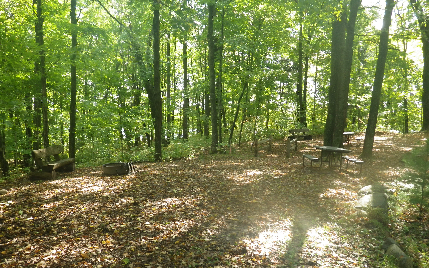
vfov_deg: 41.7
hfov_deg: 62.9
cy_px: 152
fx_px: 351
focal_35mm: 30
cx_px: 215
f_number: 3.5
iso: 80
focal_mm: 5
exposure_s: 1/50
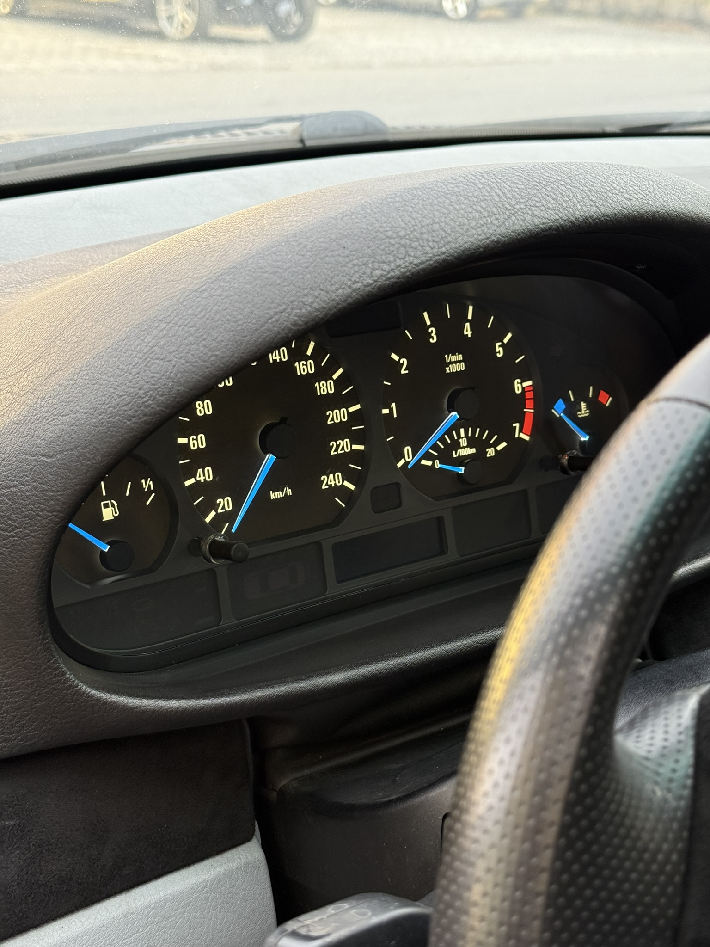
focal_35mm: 48
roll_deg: -2.7
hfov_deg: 30.3
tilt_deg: -21.9
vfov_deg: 39.7
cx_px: 355
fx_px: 1313
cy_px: 474
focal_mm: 6.76
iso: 200
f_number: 1.78
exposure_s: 1/85
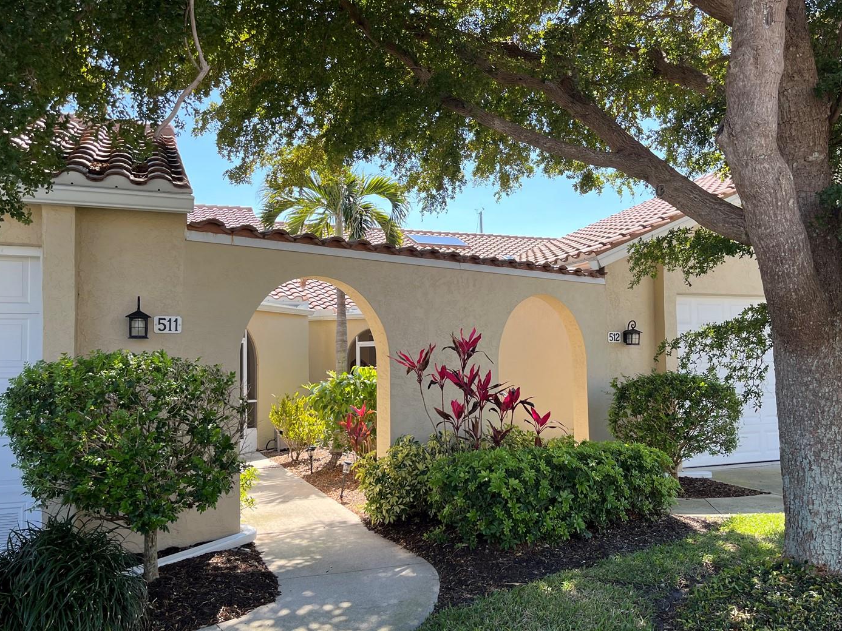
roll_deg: +1.2
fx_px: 730
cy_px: 335
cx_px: 449
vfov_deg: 46.8
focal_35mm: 30
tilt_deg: +3.1
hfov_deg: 59.9
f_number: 1.6
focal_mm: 5.1
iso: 50
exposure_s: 1/732
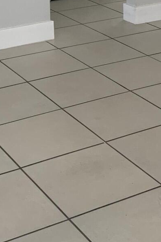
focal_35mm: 91
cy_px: -7
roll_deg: +1.1
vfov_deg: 21.5
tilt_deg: -11.7
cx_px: 92
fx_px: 610
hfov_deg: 15.0
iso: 100
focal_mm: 4.25
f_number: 1.8
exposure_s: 1/91
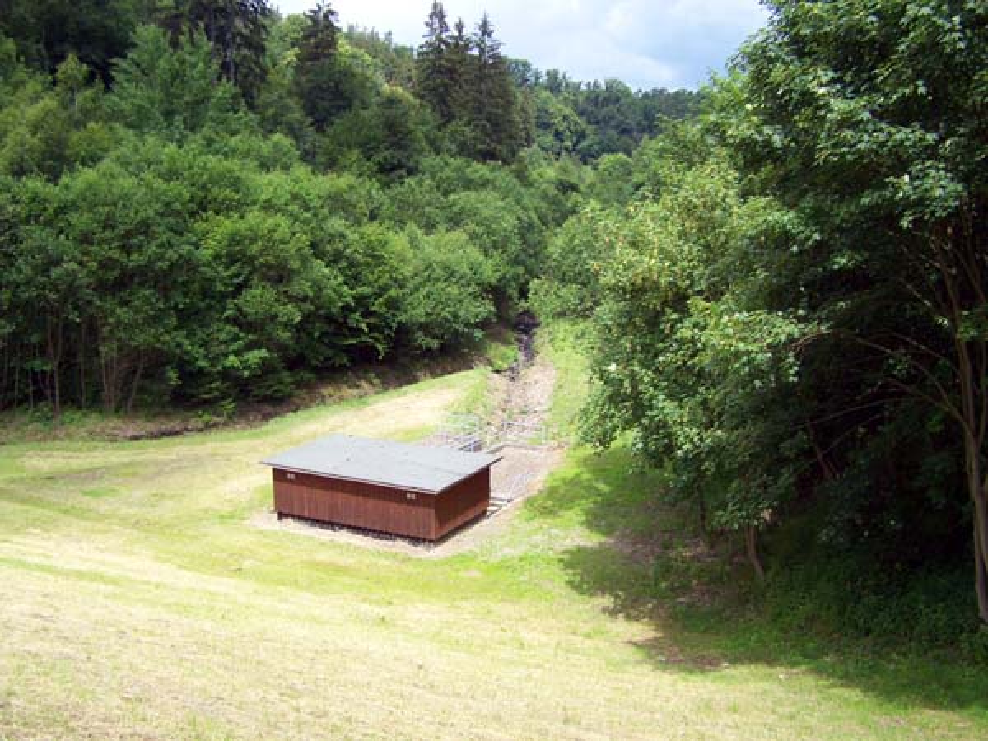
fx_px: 1085
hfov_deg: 49.0
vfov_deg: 37.7
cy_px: 370
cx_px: 494
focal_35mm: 38
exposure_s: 1/1000
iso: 160
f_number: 2.8
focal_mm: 6.3
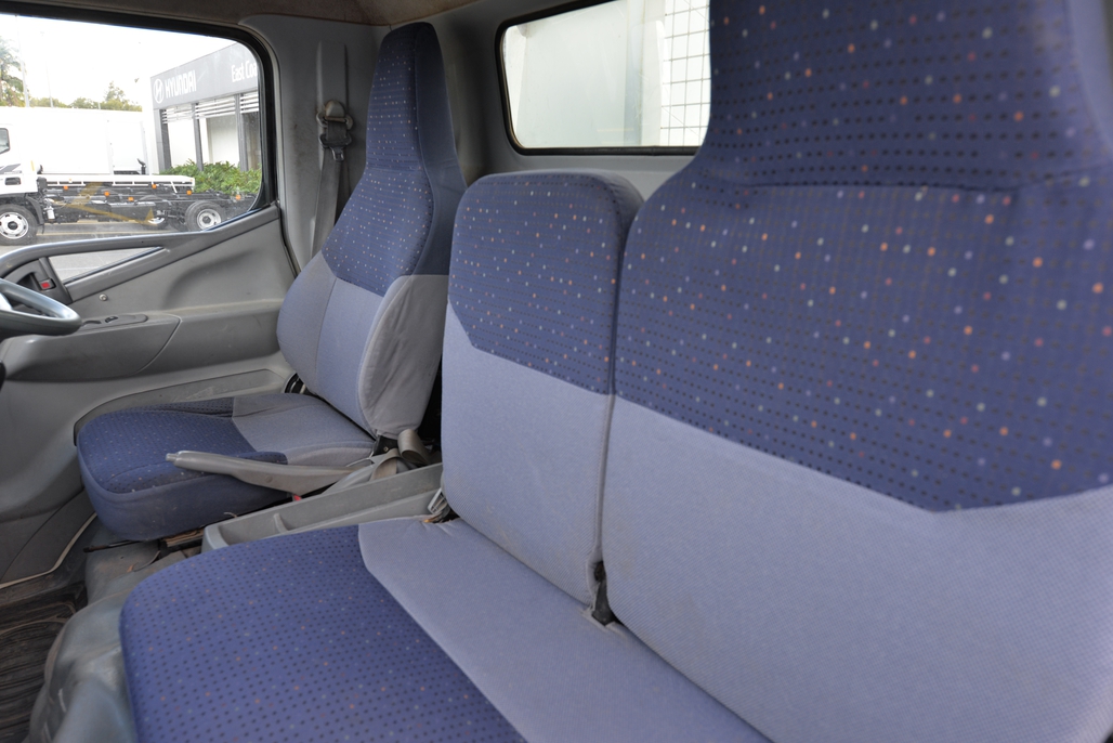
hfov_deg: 73.7
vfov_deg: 53.2
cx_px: 556
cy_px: 372
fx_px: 742
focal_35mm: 24
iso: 400
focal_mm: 24
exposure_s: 1/125
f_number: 5.6
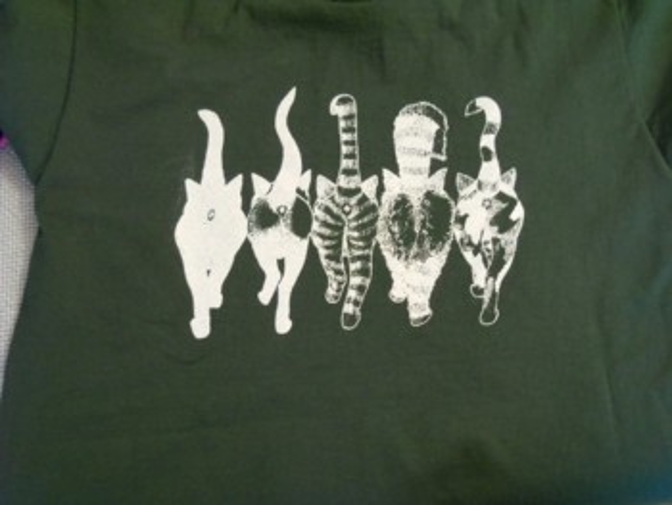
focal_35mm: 48
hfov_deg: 39.6
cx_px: 336
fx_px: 932
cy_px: 252
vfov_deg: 30.3
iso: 400
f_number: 3.3
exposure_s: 1/13
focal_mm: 7.88
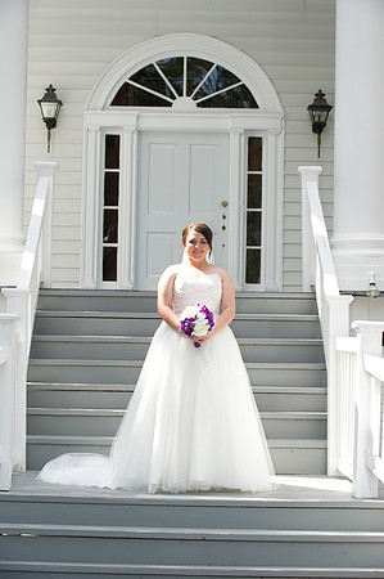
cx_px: 192
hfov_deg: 15.2
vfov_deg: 22.6
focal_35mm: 90
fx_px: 1443
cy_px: 290
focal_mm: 90
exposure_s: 1/160
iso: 320
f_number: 7.1
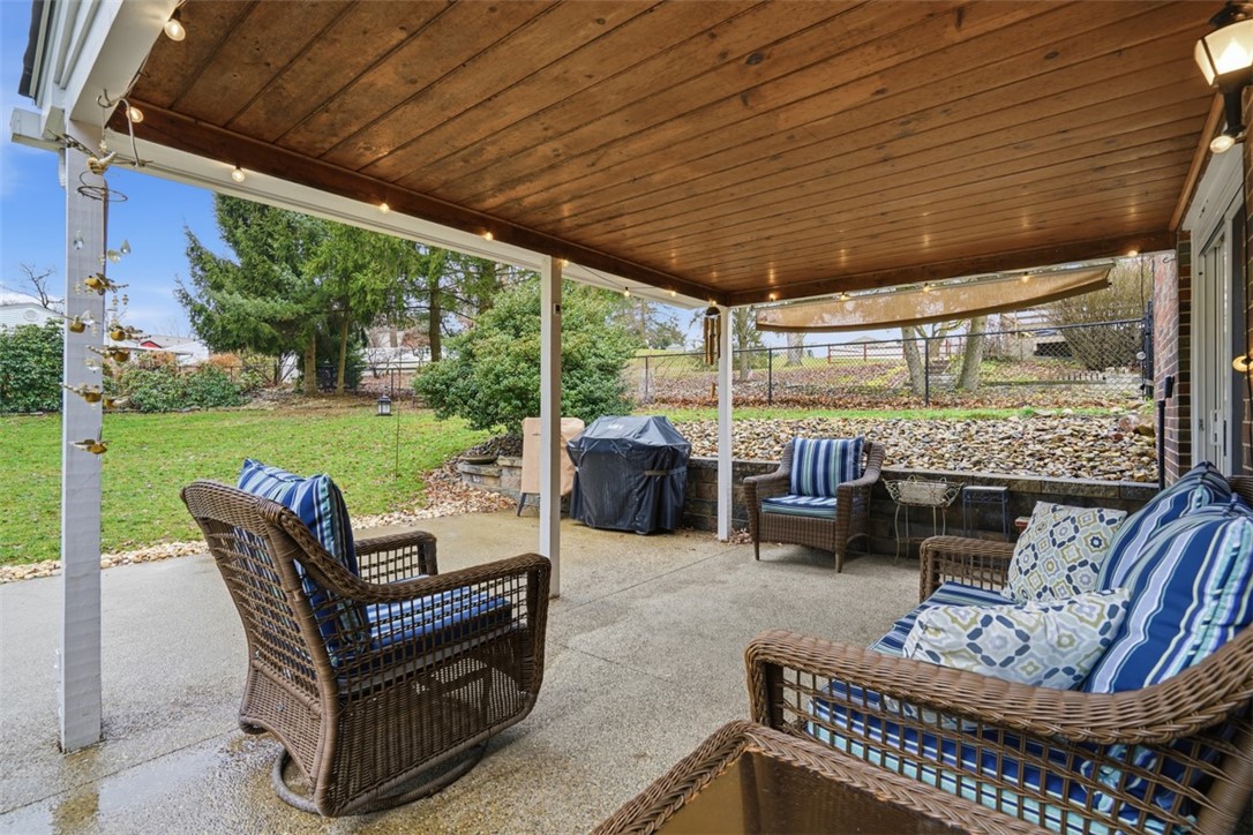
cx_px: 626
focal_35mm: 16
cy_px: 418
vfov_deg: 73.7
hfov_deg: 96.7
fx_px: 557
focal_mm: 16
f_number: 8
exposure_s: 1/350
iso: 400
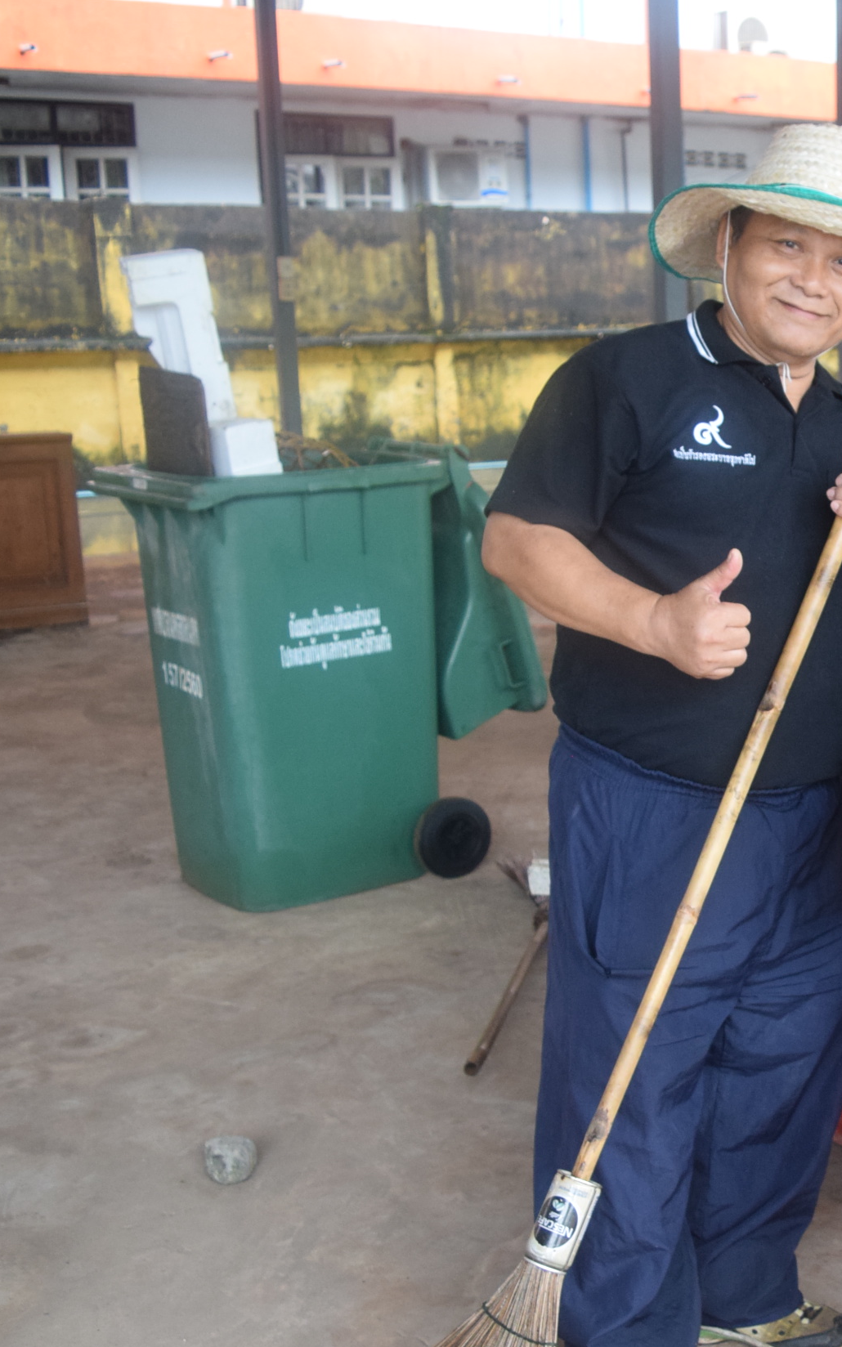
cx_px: 1024
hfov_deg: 23.5
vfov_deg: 40.2
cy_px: 756
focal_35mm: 50
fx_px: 1836
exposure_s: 1/320
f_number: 3.5
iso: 800
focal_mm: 18
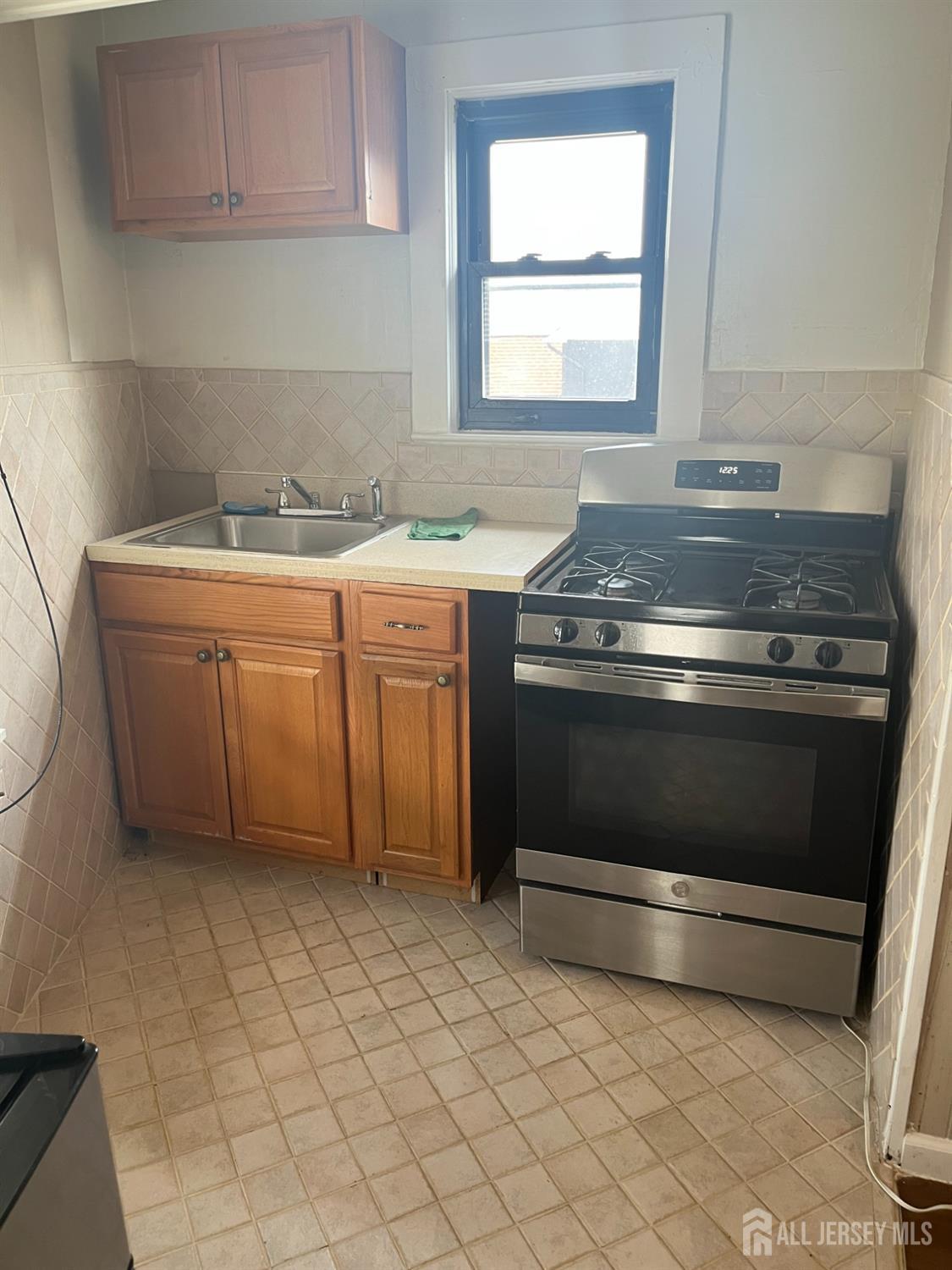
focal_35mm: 26
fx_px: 953
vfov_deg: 67.3
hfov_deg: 53.1
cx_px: 476
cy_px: 635
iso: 160
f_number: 1.6
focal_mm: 5.1
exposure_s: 1/60
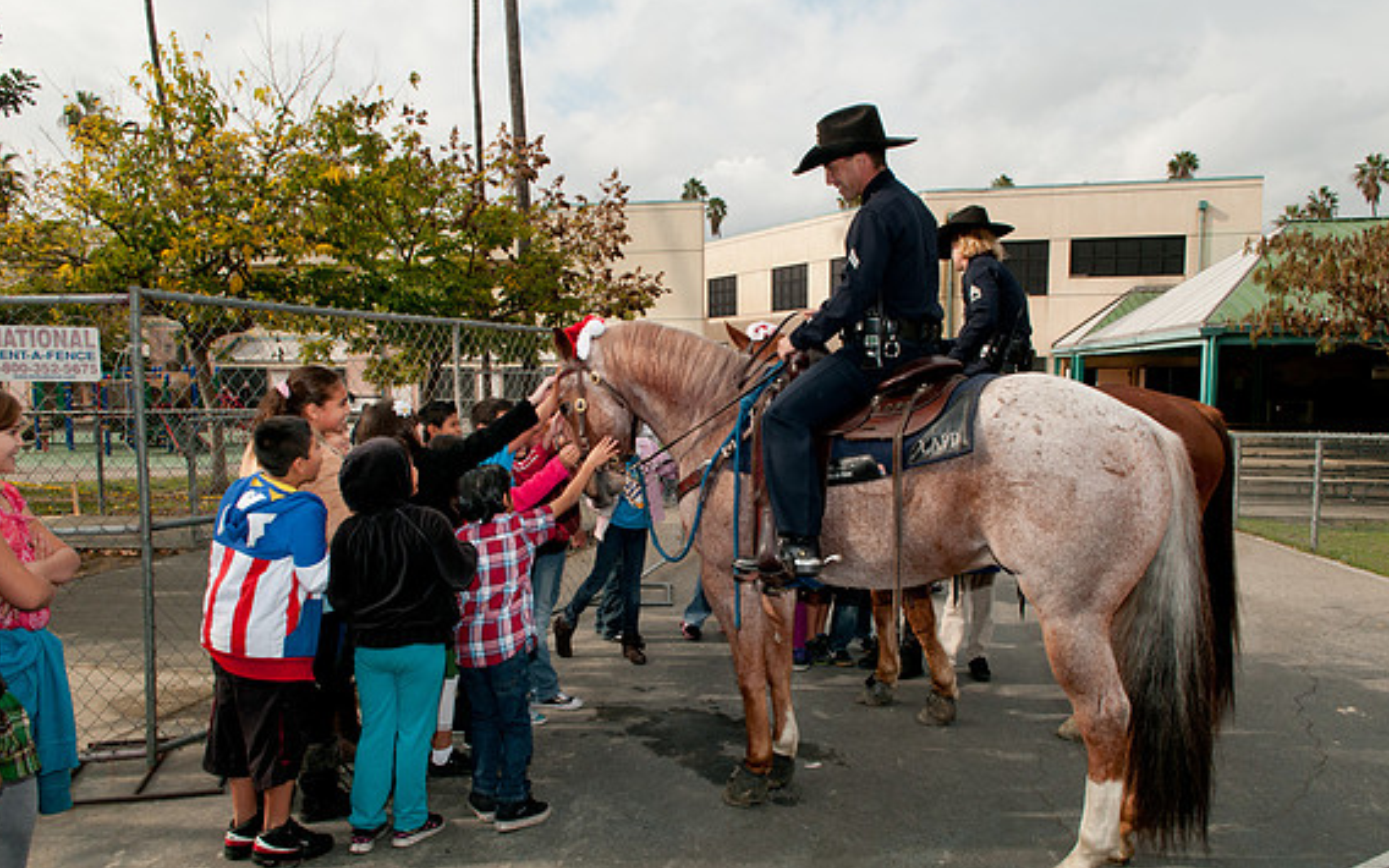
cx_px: 692
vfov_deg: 46.7
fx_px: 1004
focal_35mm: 27
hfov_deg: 69.4
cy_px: 458
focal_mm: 17
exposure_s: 1/320
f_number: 11
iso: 320
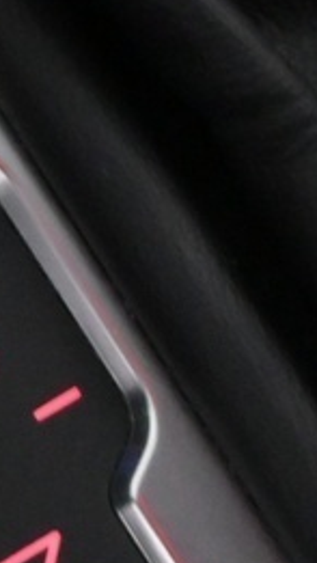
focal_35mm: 361
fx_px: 5393
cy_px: 99
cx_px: -753
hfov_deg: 3.3
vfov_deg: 6.0
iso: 4000
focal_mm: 37
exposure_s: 1/60
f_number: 5.3
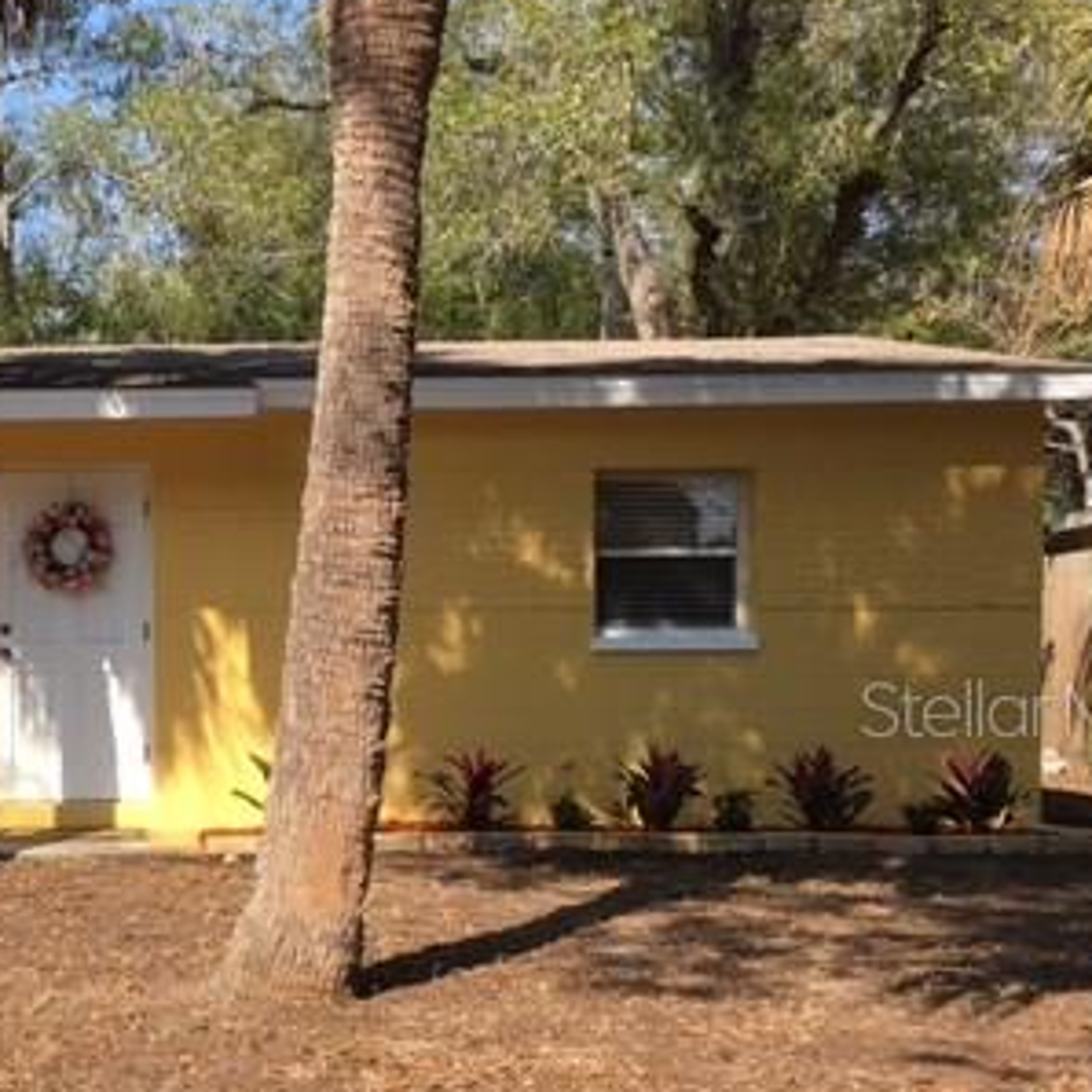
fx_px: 1963
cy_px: 707
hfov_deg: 29.3
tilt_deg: -1.6
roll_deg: -0.4
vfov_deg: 30.9
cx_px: 33
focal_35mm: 55
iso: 25
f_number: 2.2
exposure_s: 1/927
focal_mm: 4.15
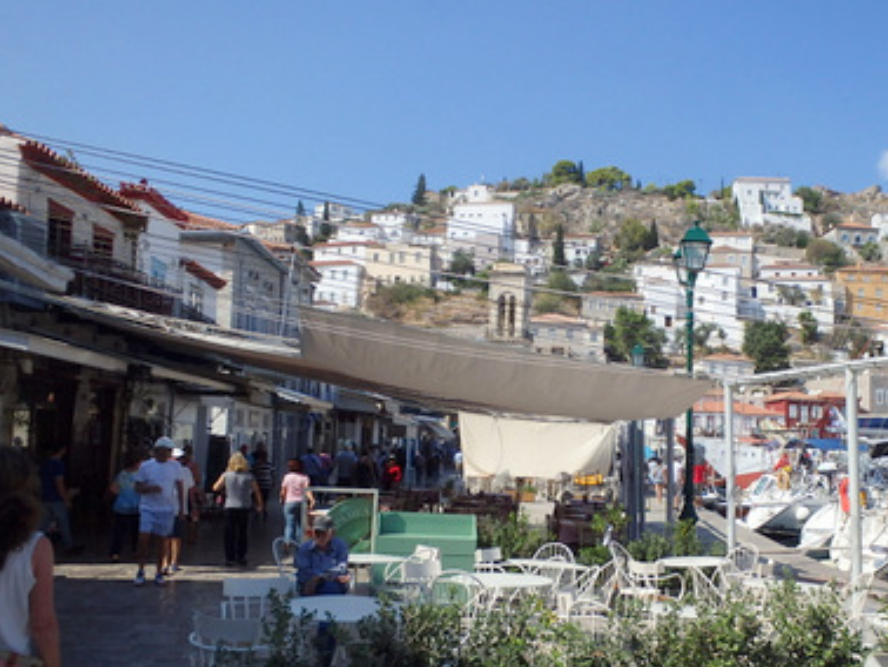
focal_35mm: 37
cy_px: 386
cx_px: 576
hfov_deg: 49.4
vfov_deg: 38.6
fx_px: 950
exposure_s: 1/160
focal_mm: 5
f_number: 11
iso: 125
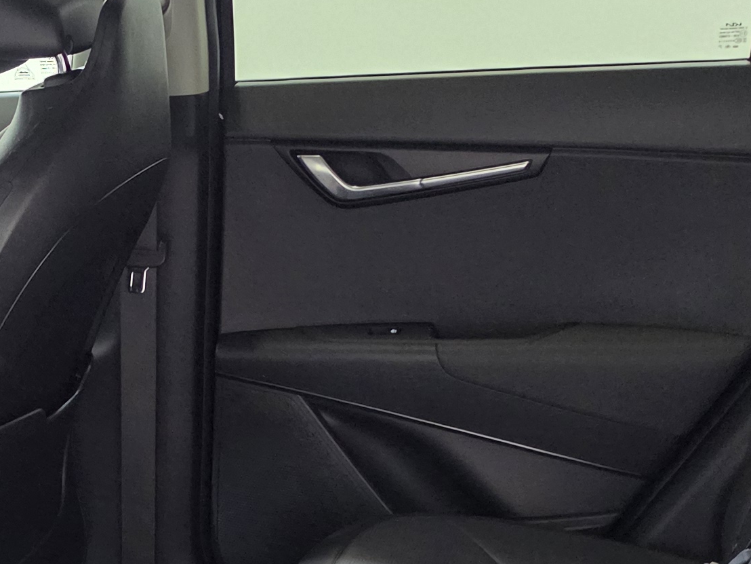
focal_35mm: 83
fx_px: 1801
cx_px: 236
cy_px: 673
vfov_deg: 17.0
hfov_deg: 23.4
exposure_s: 1/100
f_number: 1.4
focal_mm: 6.5
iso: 1250
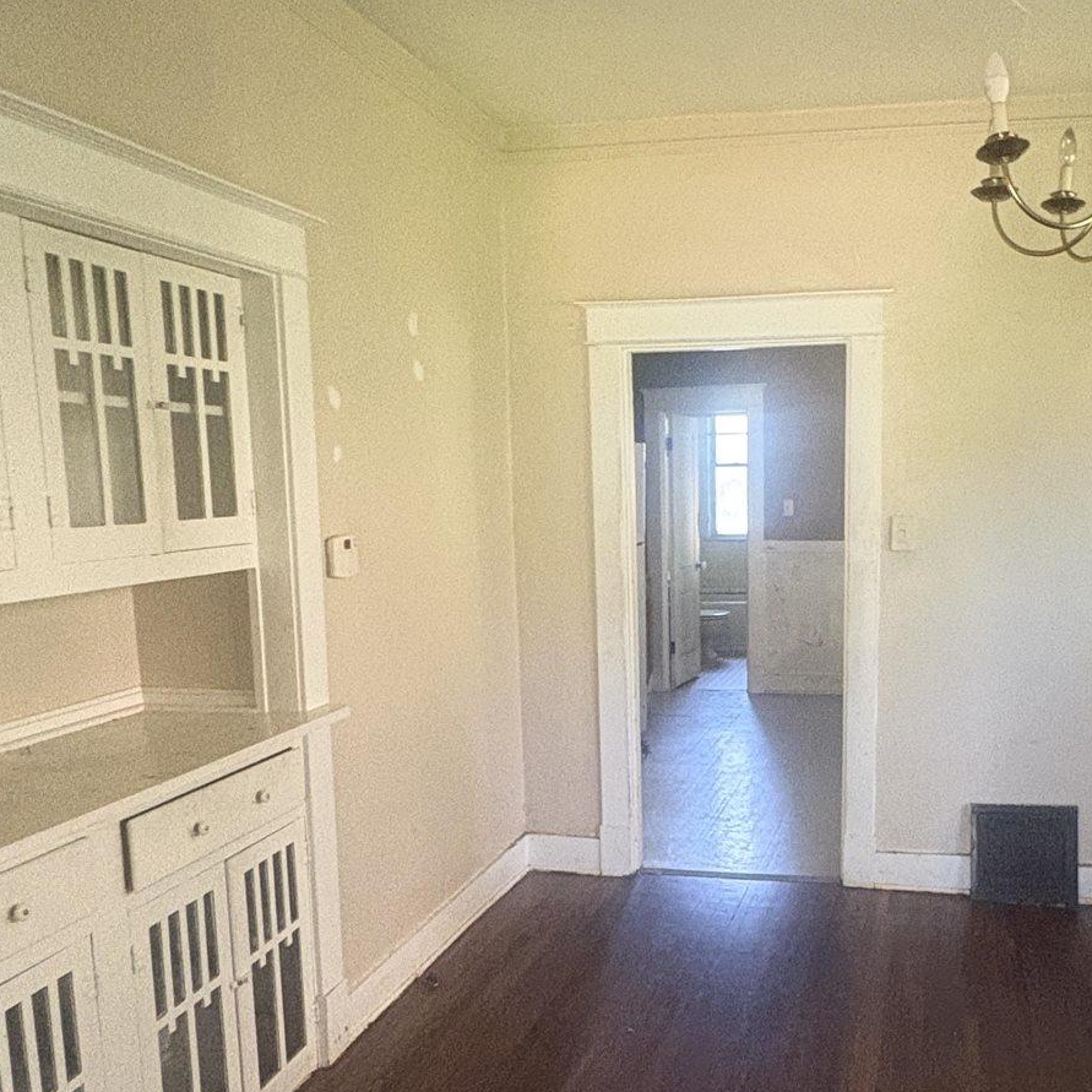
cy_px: 645
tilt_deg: -9.9
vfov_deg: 50.8
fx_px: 1142
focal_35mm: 32
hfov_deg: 50.1
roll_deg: -0.8
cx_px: 741
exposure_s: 1/60
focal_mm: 2.22
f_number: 2.2
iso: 640
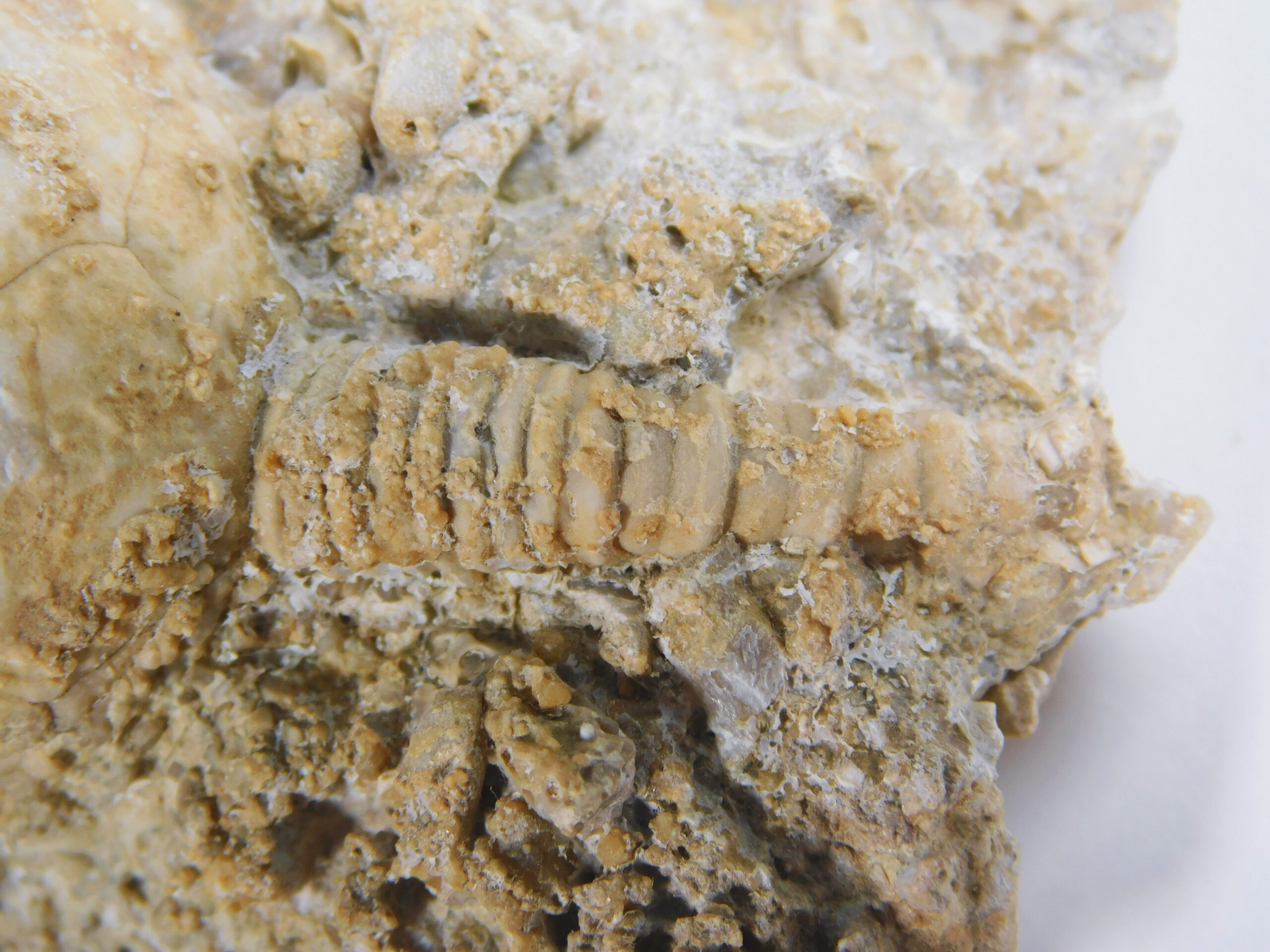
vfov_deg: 11.1
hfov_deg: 14.7
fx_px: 4916
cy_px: 476
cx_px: 635
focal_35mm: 134
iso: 125
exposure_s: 1/80
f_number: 5
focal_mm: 23.7
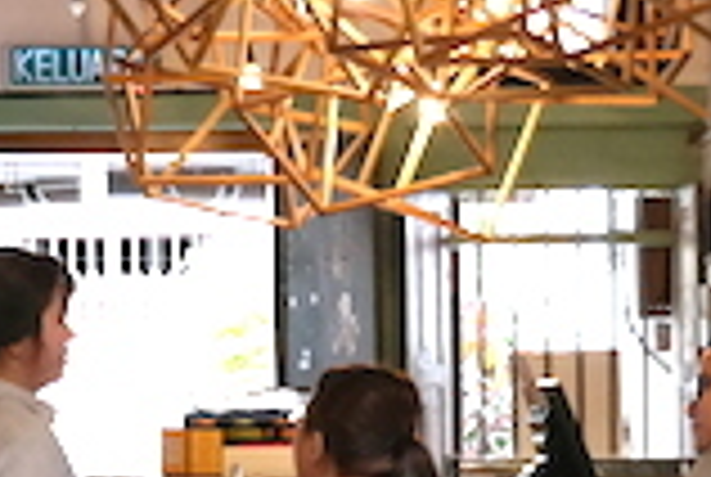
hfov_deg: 10.6
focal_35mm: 192
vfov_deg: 7.2
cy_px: 439
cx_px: 63
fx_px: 3799
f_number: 4
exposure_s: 1/50
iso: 1600
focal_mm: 25
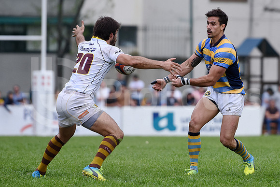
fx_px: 2275
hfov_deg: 7.0
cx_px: 140
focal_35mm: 292
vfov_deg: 4.7
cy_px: 94
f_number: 3.5
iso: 640
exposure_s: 1/1250
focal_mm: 195
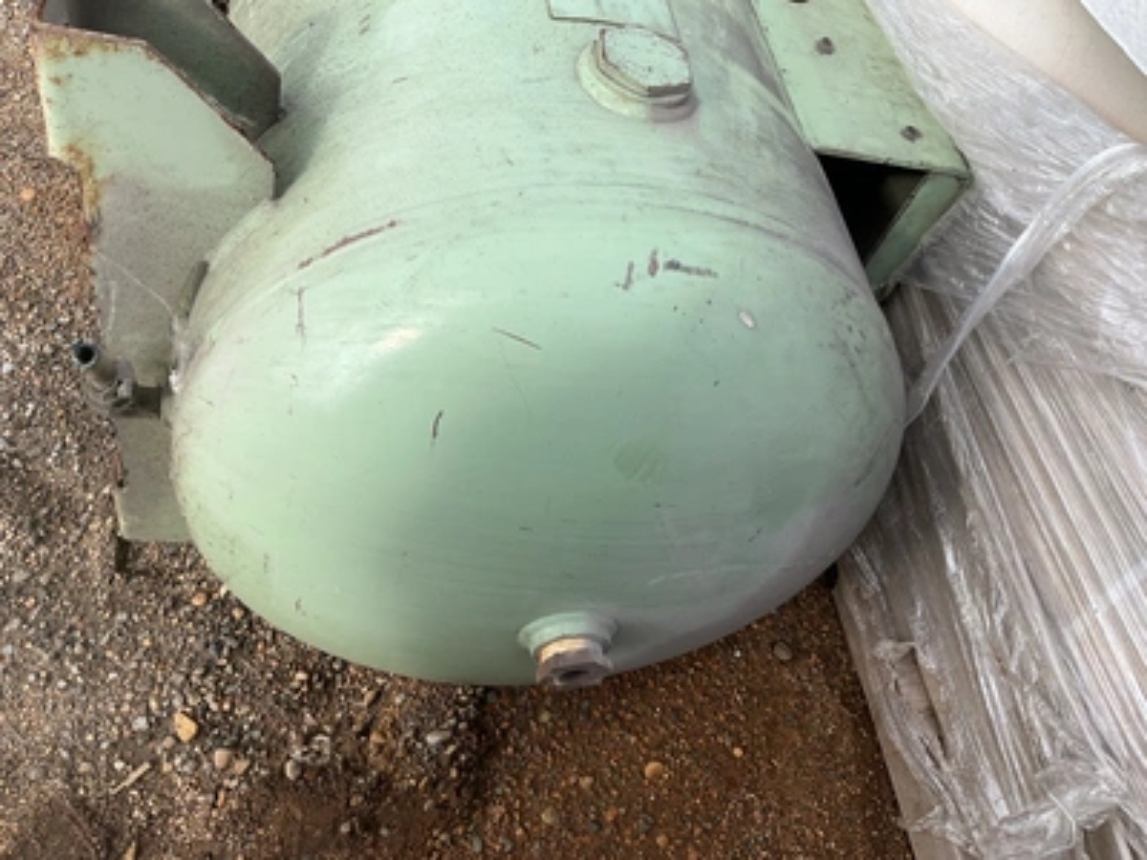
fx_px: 961
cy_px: 430
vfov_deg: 48.2
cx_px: 574
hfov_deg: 61.7
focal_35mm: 29
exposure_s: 1/657
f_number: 1.8
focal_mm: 3
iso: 25
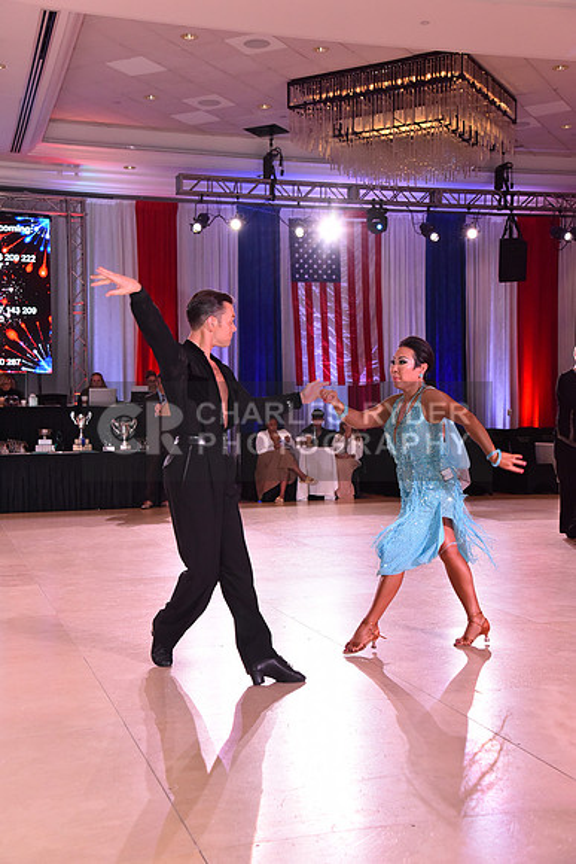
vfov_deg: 42.7
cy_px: 432
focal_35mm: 46
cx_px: 288
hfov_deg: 29.3
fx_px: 1103
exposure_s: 1/320
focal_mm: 46
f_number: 6.3
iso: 2500
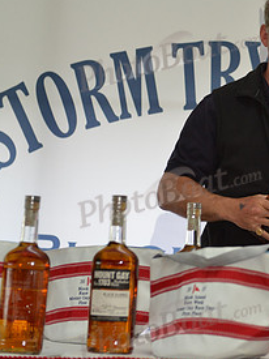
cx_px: 330
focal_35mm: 142
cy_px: 108
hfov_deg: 10.3
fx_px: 1472
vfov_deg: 13.9
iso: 1600
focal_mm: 70
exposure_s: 1/320
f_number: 4.5
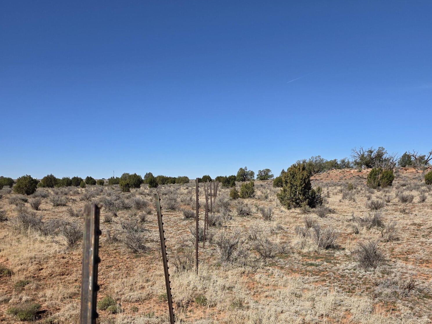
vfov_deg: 43.3
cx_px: 218
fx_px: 387
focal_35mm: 31
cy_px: 261
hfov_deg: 58.4
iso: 80
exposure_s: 1/7626
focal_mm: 6.3
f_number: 1.7
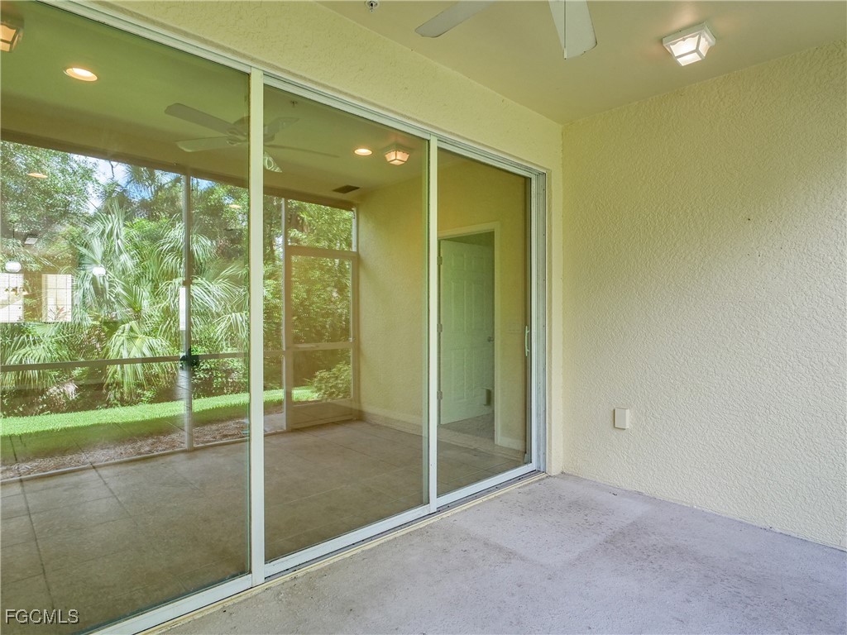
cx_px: 424
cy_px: 318
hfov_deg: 87.8
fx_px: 440
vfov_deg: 71.6
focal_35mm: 18
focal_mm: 9
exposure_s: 1/40
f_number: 6.3
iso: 400
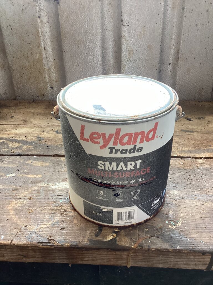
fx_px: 254
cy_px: 142
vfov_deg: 58.4
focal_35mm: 31
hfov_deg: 45.4
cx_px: 106
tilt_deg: -33.2
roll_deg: +1.6
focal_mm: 3.3
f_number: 2.4
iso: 64
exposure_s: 1/50
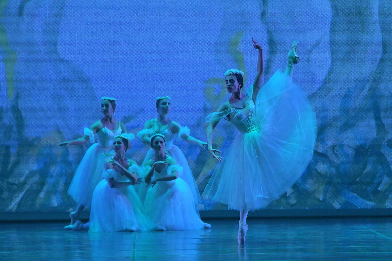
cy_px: 130
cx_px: 196
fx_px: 2853
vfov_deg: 5.2
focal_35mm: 262
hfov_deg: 7.9
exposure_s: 1/320
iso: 6400
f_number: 4
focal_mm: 175
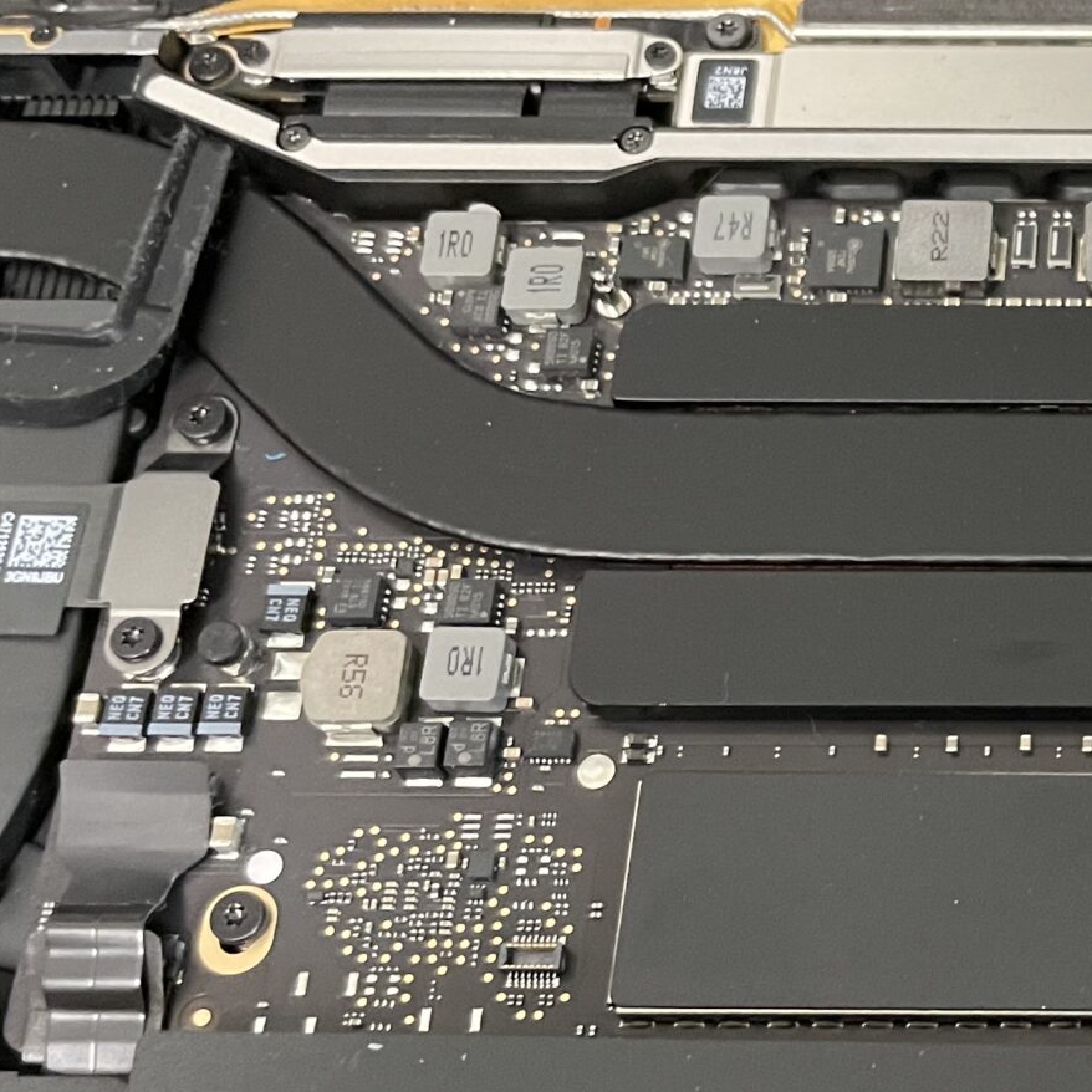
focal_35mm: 67
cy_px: 706
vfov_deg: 25.6
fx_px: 2391
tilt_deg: -67.0
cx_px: 1389
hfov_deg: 23.1
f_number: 1.6
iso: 500
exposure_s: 1/33
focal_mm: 4.2
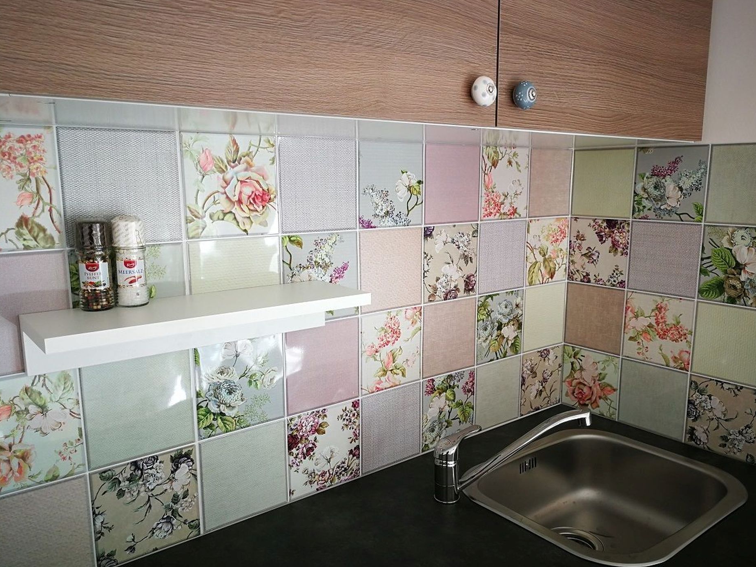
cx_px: 388
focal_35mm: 28
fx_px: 612
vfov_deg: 49.8
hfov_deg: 63.4
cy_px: 287
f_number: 2.2
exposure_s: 1/50
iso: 100
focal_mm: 3.95
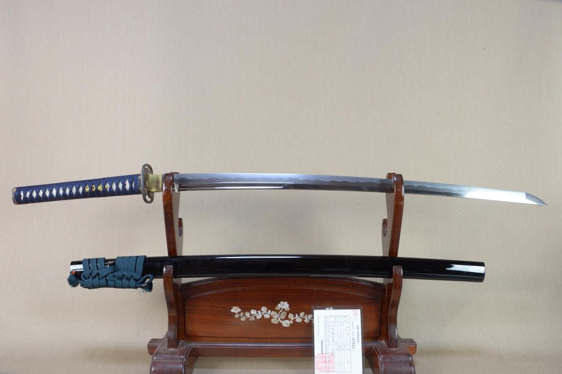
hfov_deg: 67.4
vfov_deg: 47.9
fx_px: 421
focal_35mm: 27
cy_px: 187
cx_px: 281
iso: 400
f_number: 11
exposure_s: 1/2
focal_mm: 18
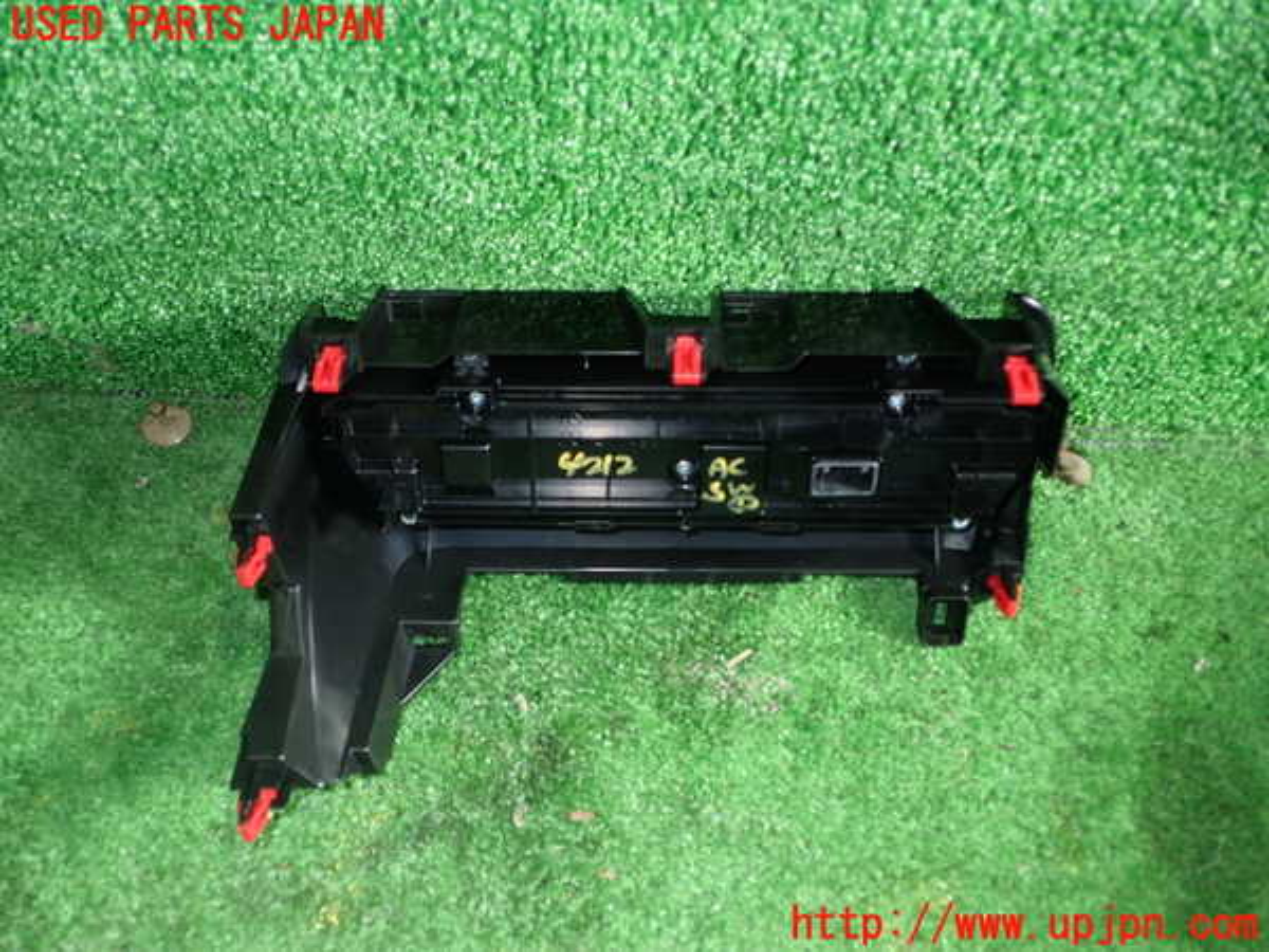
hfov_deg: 56.8
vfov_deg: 44.2
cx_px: 634
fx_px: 1173
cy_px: 476
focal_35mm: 32
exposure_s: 1/30
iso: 200
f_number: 2.4
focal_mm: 5.79
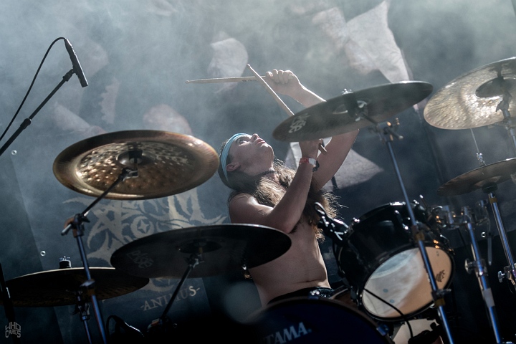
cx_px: 258
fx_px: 2150
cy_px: 172
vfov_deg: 9.1
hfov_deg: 13.7
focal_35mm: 150
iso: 400
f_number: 2.8
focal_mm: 100
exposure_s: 1/100
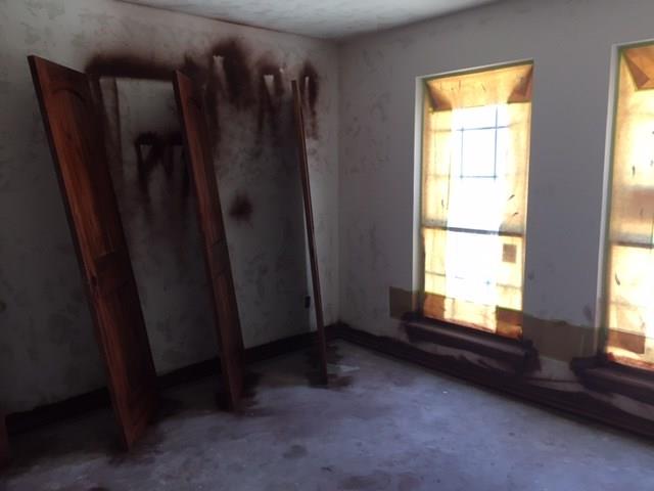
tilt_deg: -8.3
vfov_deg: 48.2
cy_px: 246
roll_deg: +0.6
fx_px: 548
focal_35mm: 29
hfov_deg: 61.7
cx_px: 327
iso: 40
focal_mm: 4.15
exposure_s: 1/30
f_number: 2.2
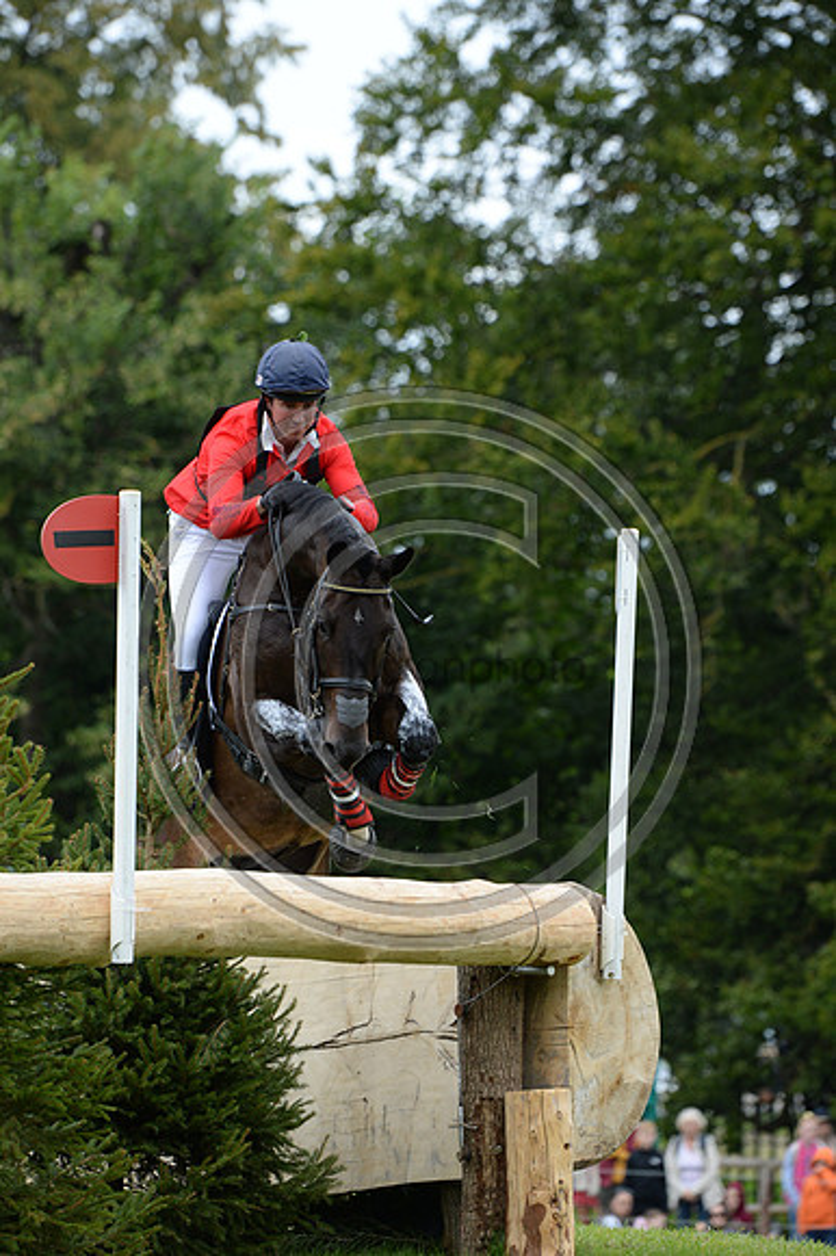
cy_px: 628
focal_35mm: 300
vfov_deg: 6.9
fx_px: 10462
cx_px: 418
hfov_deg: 4.6
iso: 1000
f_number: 6.3
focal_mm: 300
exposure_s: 1/1000
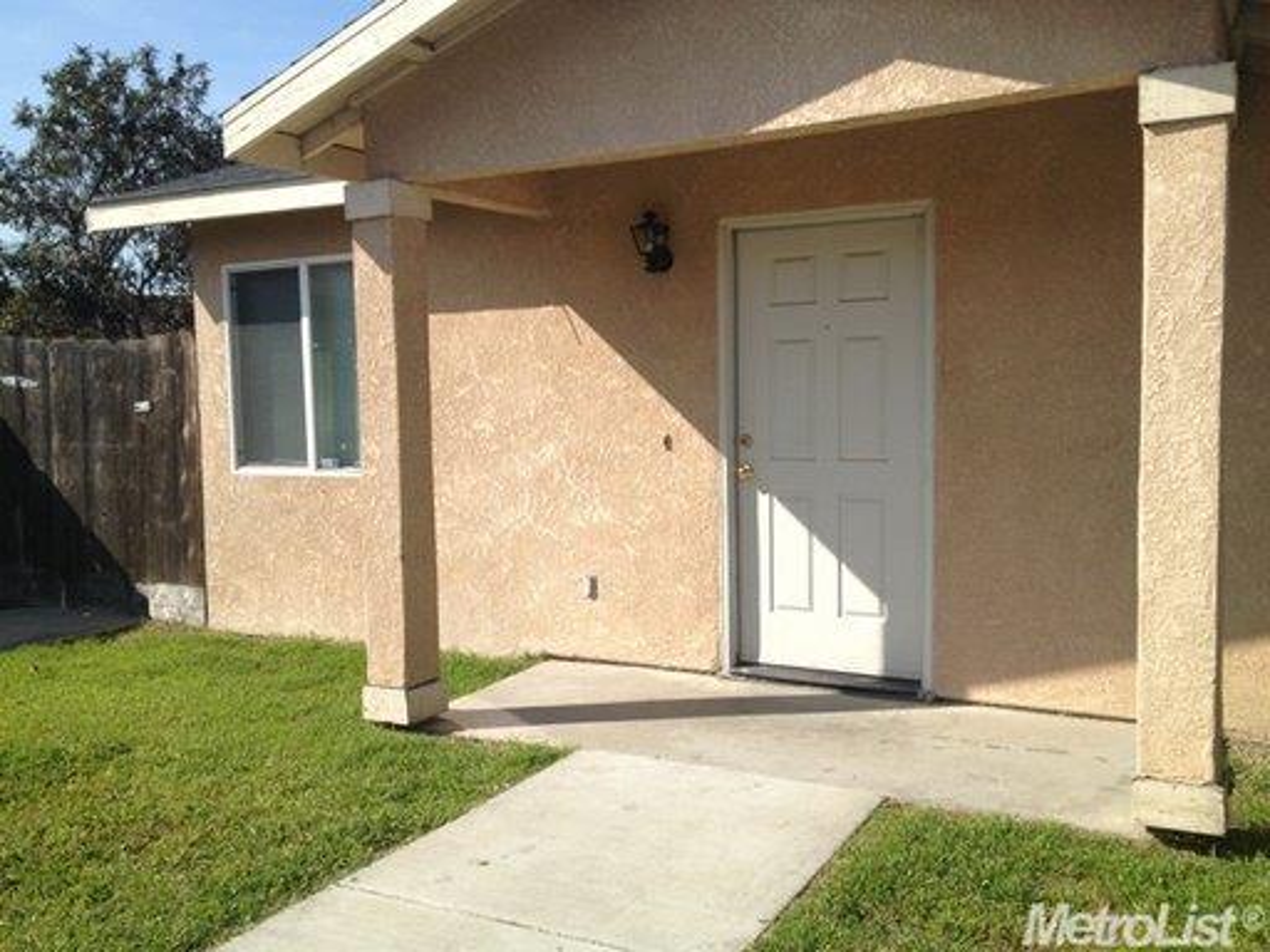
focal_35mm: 35
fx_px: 1284
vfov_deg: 40.7
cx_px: 635
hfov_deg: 52.6
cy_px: 476
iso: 50
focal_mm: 4.28
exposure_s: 1/1416
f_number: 2.4
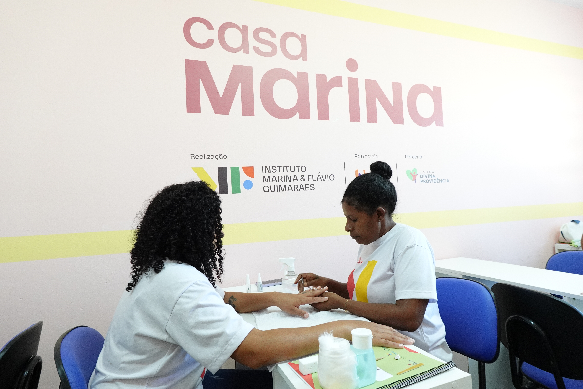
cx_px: 292
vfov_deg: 61.9
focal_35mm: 20
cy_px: 194
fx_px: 324
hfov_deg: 84.0
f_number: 4
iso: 1600
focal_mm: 7.6
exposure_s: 1/125
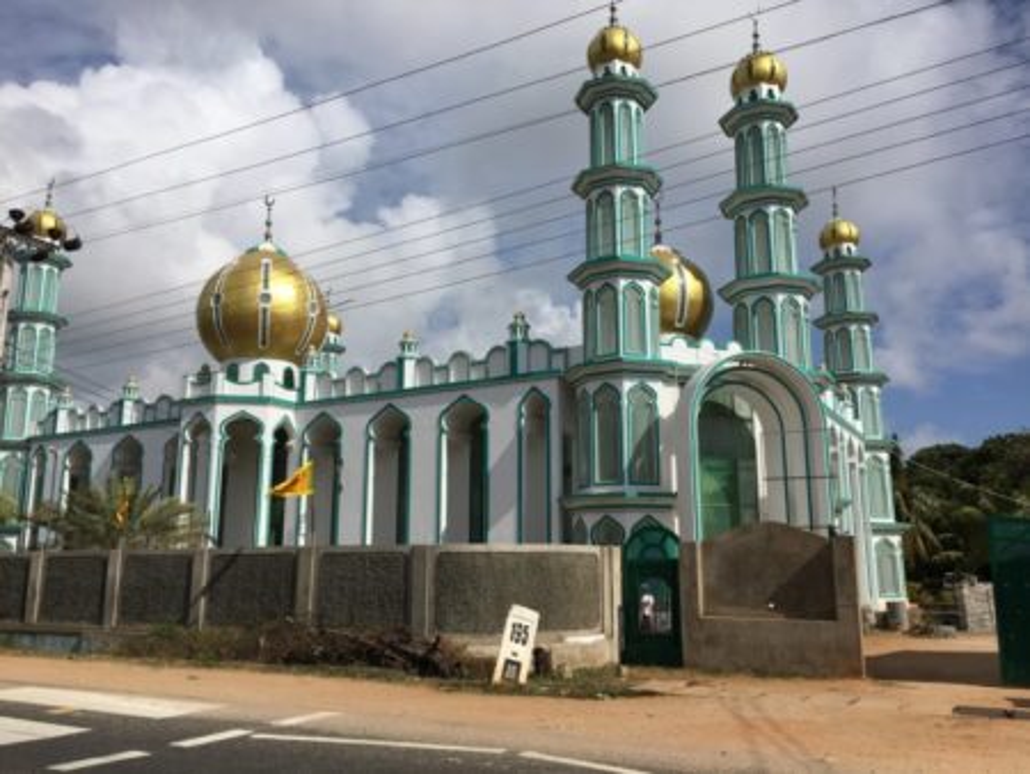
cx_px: 515
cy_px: 387
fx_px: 863
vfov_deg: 48.3
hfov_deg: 61.6
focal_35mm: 29
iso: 25
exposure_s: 1/4274
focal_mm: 4.15
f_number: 2.2
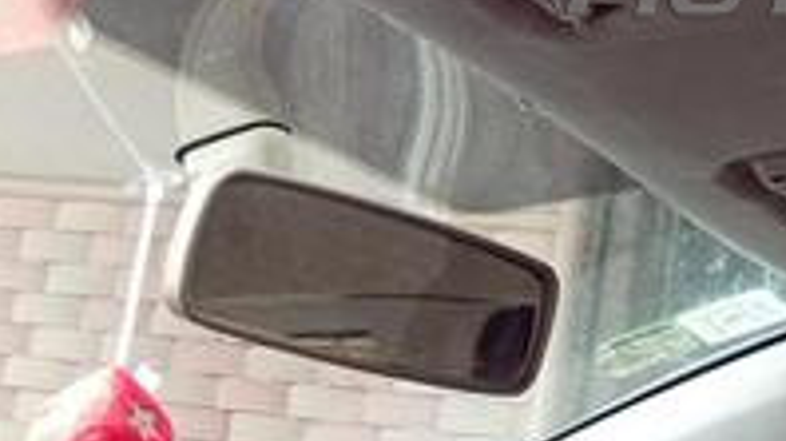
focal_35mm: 97
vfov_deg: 12.2
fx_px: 2020
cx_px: 893
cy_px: -66
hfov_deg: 20.8
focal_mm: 3.84
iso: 86
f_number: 1.8
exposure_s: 1/50
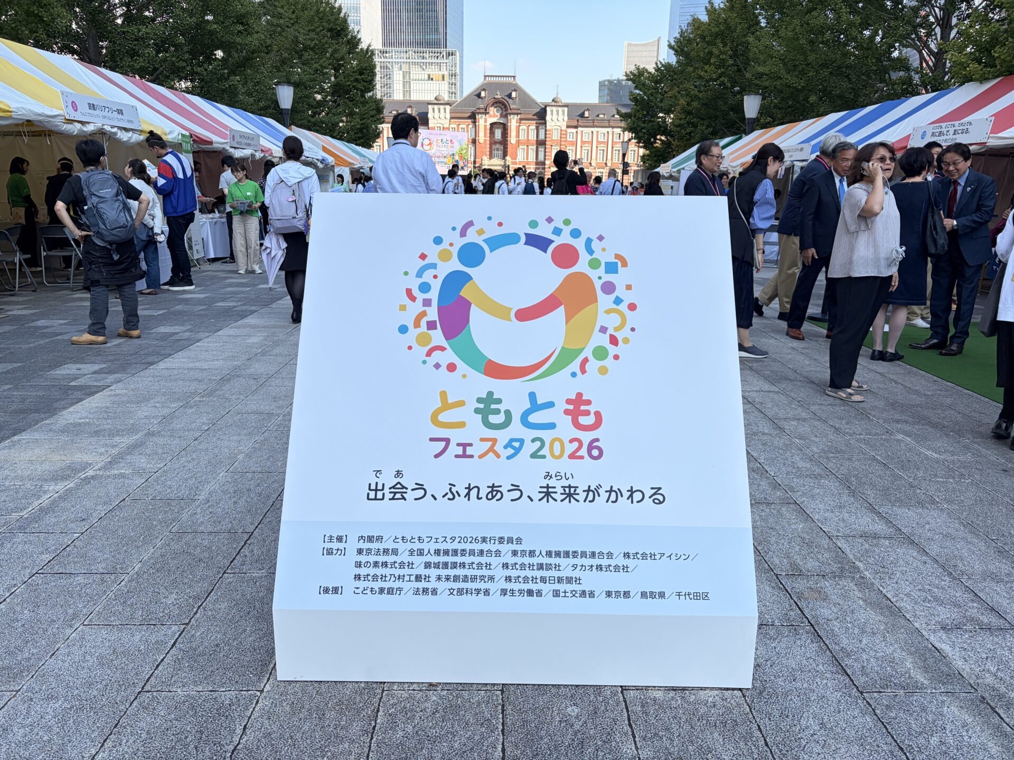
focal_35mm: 26
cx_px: 507
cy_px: 380
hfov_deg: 67.3
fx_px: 762
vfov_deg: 53.1
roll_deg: -0.1
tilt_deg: -13.9
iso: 50
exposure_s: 1/1048
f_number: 1.6
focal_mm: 5.96
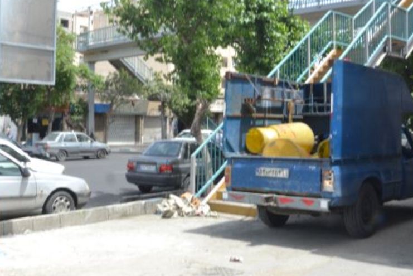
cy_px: 106
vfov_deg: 30.6
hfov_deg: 44.4
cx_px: 153
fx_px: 502
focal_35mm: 44
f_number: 25
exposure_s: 1/50
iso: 800
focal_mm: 21
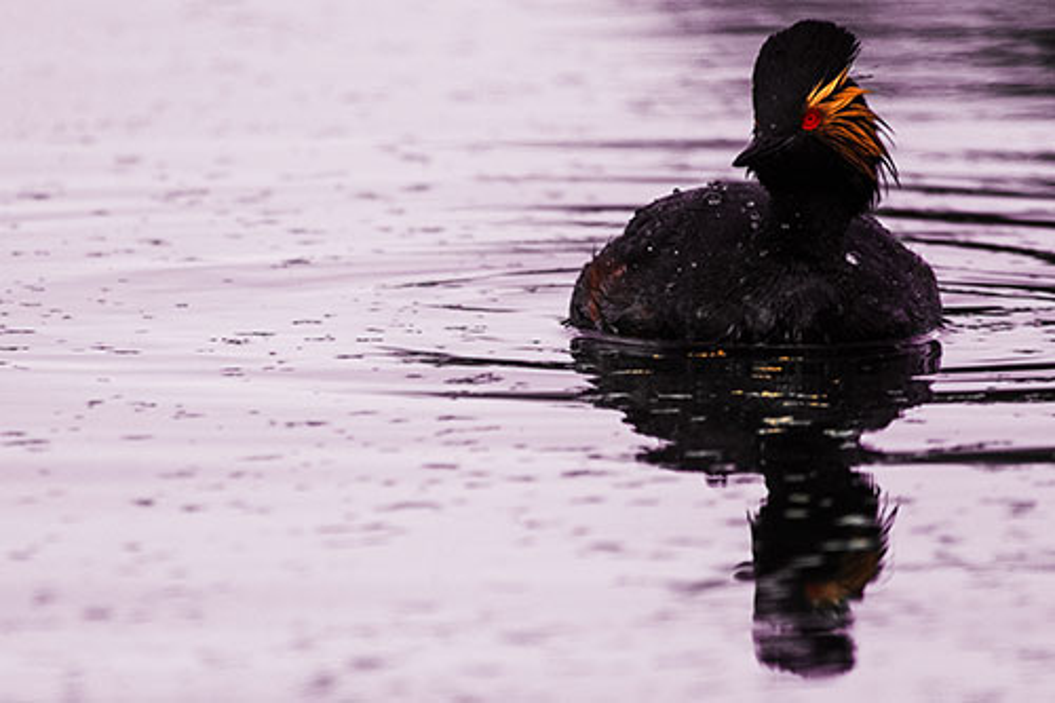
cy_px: 352
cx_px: 528
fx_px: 35153
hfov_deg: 1.7
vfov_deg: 1.1
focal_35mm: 1200
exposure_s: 1/3200
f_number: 13
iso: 3200
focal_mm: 1200
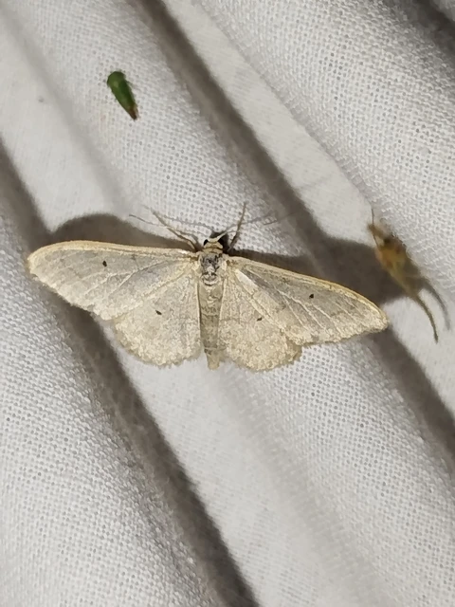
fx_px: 1630
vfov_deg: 21.1
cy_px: 304
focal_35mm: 93
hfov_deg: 15.9
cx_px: 228
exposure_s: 1/50
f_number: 1.7
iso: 125
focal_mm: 5.31
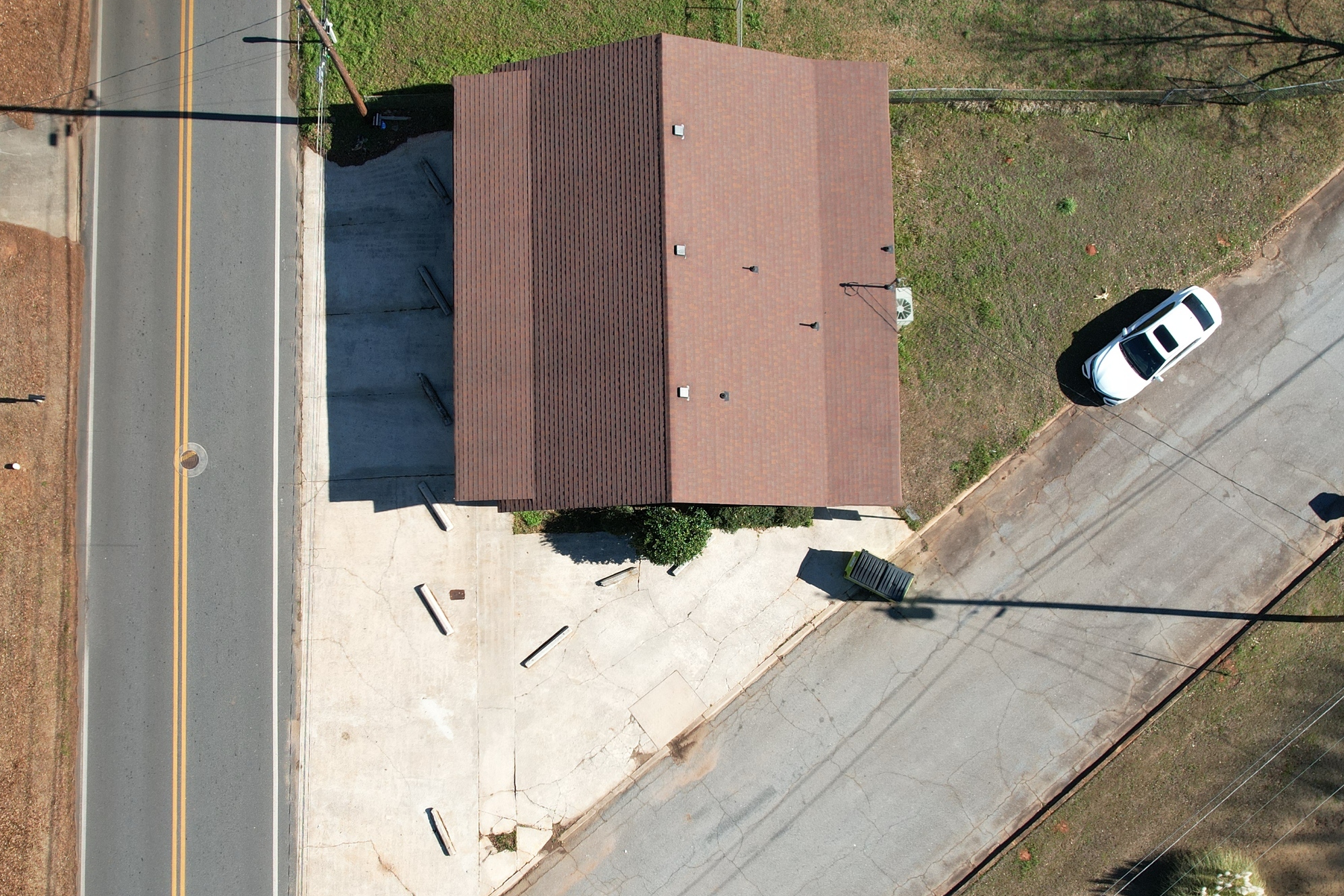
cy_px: 542
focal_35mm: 34
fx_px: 1269
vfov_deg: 38.7
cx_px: 605
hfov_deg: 55.7
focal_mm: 8.38
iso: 100
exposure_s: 1/1000
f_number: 2.8
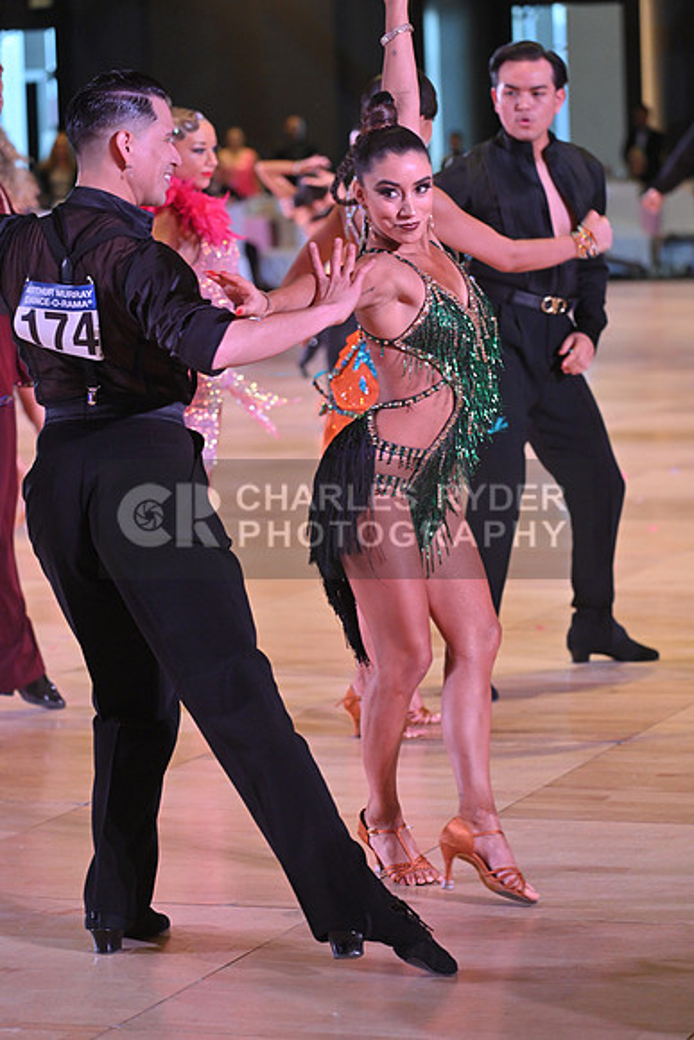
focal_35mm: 120
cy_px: 520
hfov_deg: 11.4
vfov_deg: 17.1
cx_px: 347
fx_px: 3468
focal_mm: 120
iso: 2500
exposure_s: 1/400
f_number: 4.5
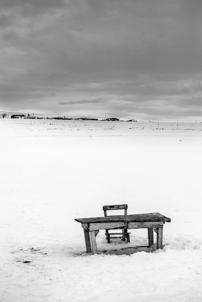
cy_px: 151
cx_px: 101
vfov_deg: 24.5
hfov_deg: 16.5
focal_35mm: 83
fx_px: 699
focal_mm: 55
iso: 200
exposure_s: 1/3800
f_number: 4
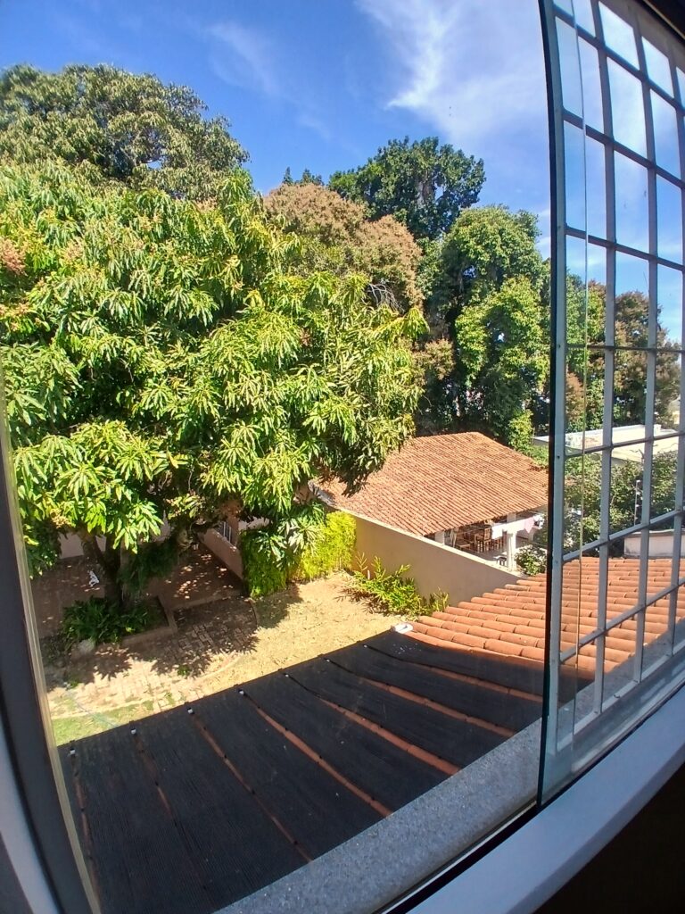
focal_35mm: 17
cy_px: 457
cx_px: 342
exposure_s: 1/476
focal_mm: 1.4
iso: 50
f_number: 2.2
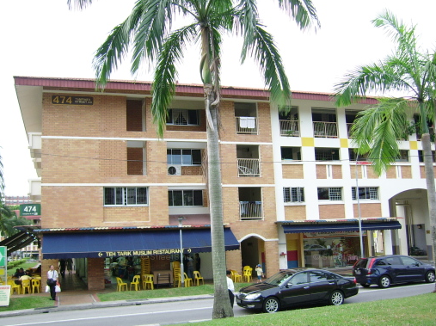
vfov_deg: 37.6
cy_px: 172
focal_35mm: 38
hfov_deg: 49.0
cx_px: 206
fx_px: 478
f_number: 2.8
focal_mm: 5.95
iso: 100
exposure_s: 1/65
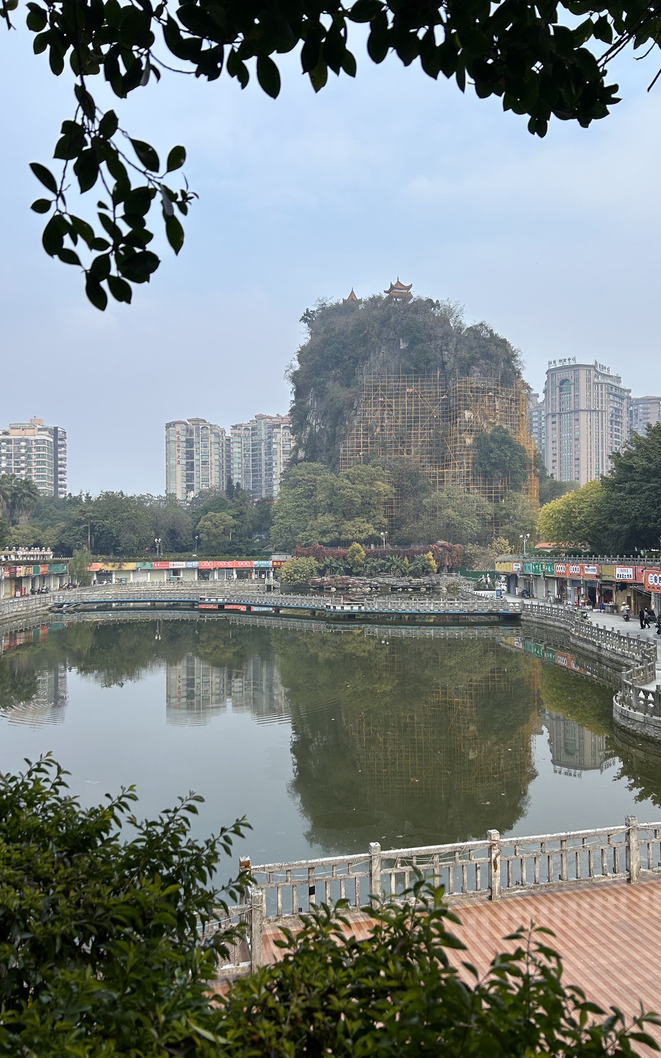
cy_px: 532
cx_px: 360
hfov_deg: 44.5
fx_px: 807
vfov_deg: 66.5
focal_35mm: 28
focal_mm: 5.7
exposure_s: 1/1252
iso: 50
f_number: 1.5
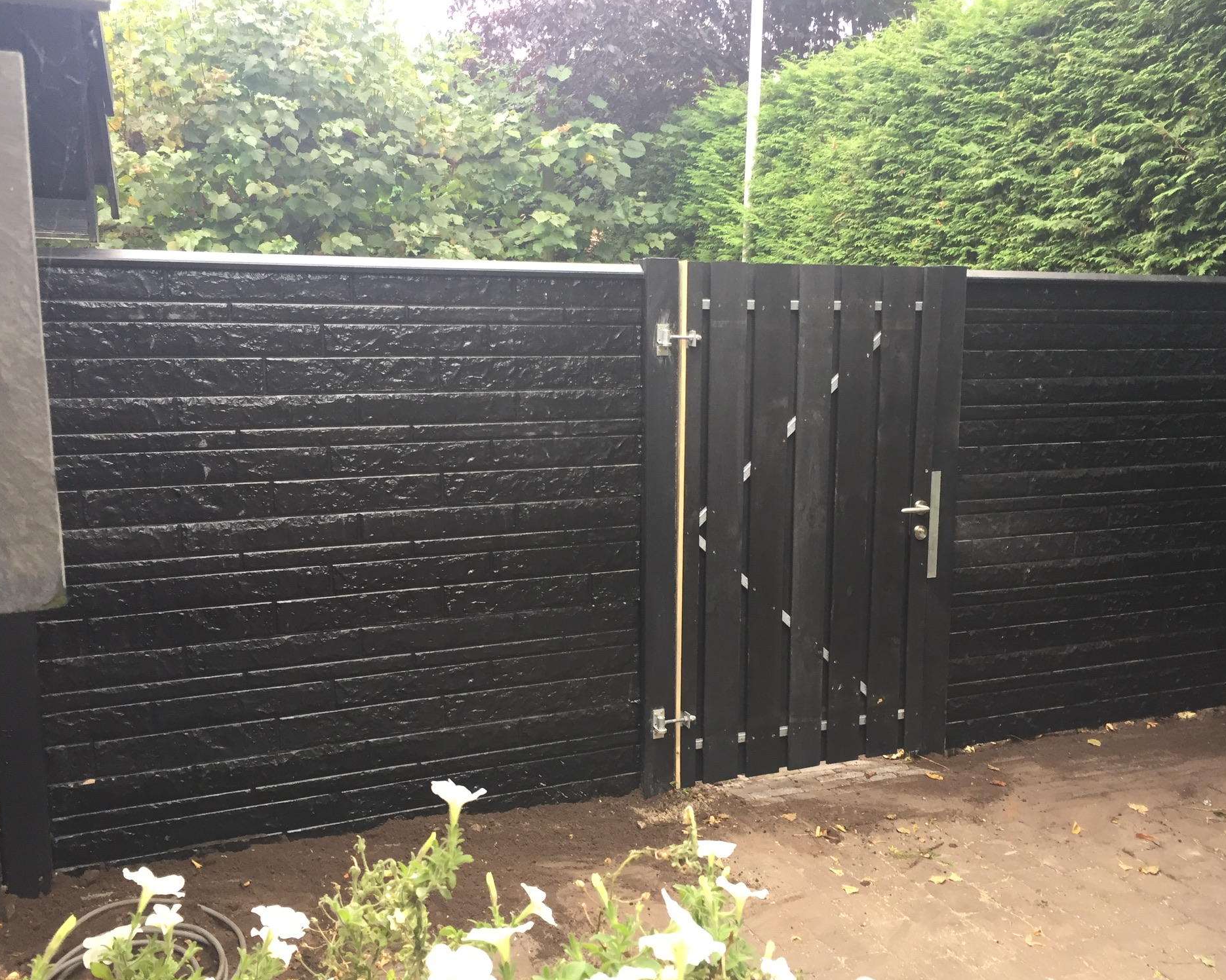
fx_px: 1125
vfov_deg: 47.1
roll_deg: -0.7
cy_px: 488
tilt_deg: -8.9
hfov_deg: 57.2
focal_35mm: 31
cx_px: 635
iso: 32
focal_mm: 4.15
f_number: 2.2
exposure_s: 1/33
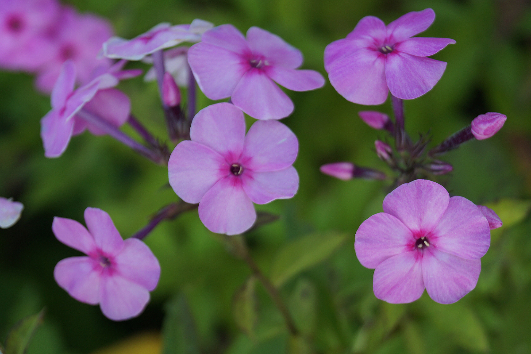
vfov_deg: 18.2
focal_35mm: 75
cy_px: 177
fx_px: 1106
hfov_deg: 27.0
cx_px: 266
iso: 125
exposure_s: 1/160
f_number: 5.6
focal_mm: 50
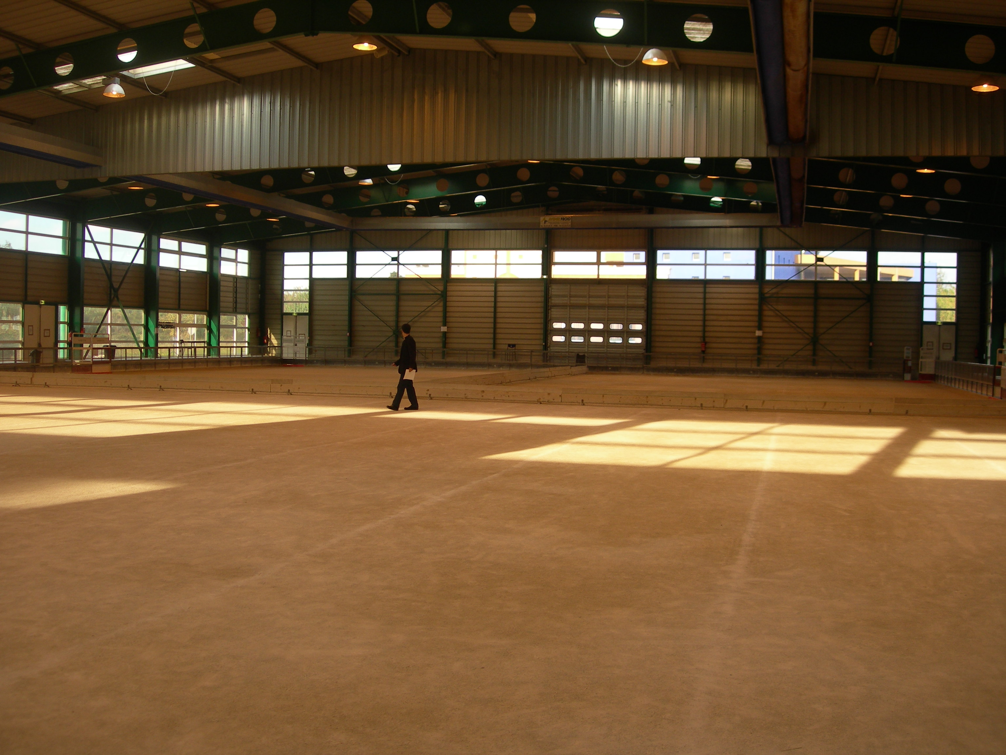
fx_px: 1104
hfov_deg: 49.0
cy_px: 378
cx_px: 503
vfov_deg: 37.7
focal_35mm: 38
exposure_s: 1/88
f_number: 2.8
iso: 50
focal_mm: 7.8
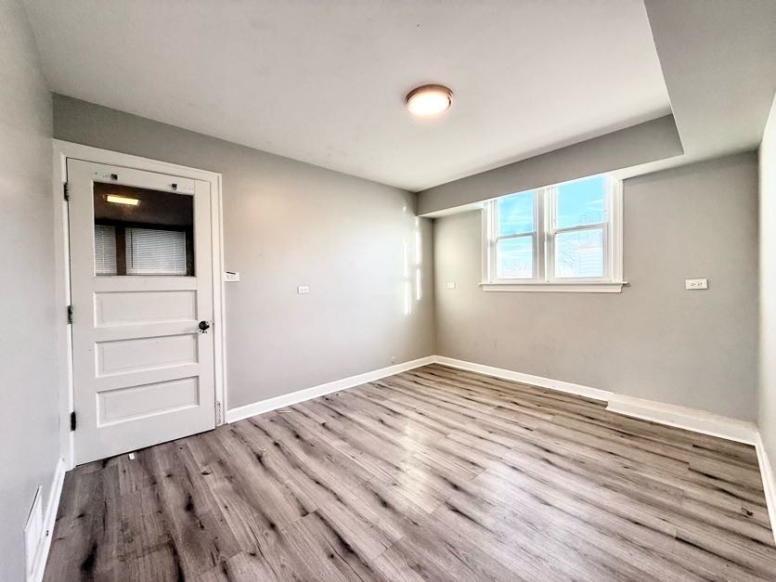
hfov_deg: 102.1
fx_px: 314
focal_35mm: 14
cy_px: 291
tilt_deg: +1.7
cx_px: 388
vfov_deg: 85.7
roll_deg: +2.2
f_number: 2.2
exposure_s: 1/99
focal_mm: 2.22
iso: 125
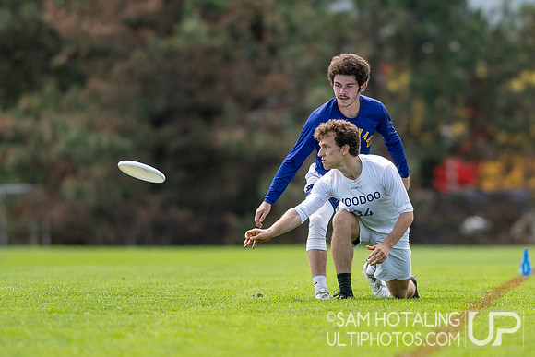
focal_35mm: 679
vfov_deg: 2.0
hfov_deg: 3.0
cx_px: 354
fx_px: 10088
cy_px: 178
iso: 250
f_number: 2.8
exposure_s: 1/3200
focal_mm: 300
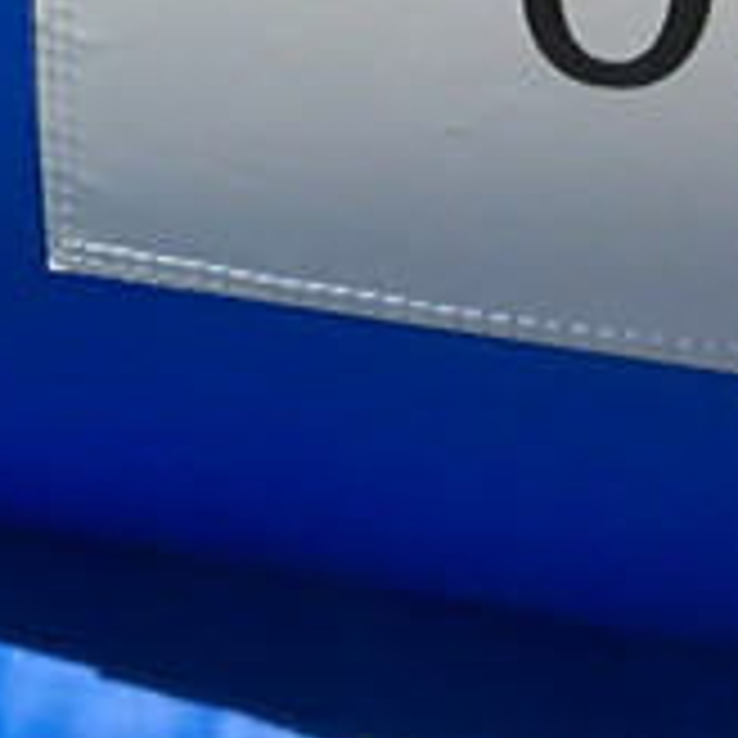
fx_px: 2822
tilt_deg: -8.0
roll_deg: -2.0
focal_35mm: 117
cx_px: -747
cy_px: 126
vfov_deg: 14.8
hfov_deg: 12.9
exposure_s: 1/4
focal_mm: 4.15
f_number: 2.2
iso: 100
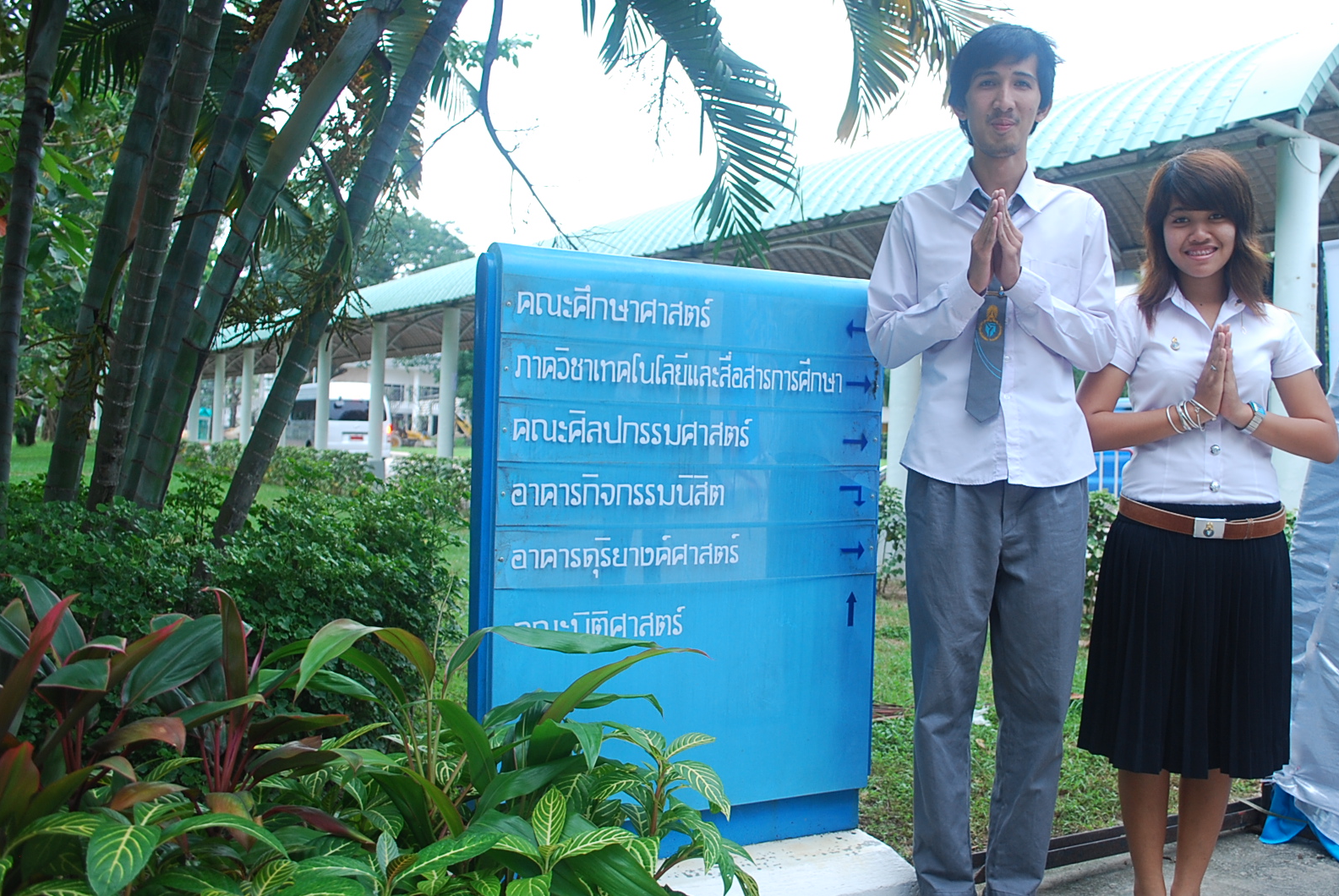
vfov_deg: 40.1
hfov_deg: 56.6
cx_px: 817
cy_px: 460
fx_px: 1229
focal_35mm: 33
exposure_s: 1/15
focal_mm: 18
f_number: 4
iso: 200
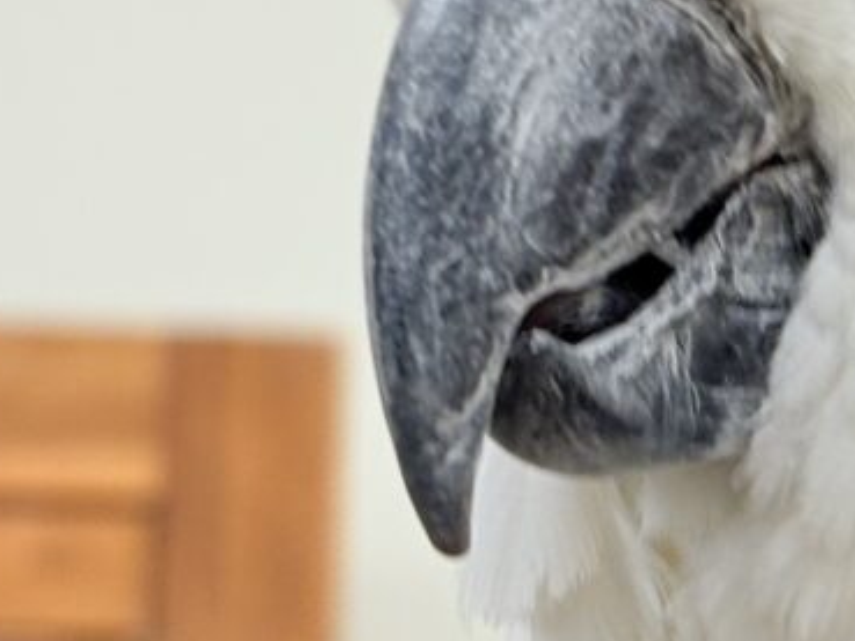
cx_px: 985
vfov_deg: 8.8
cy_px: 294
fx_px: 4176
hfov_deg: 11.5
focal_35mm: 169
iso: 32
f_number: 1.6
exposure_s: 1/50
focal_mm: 5.96
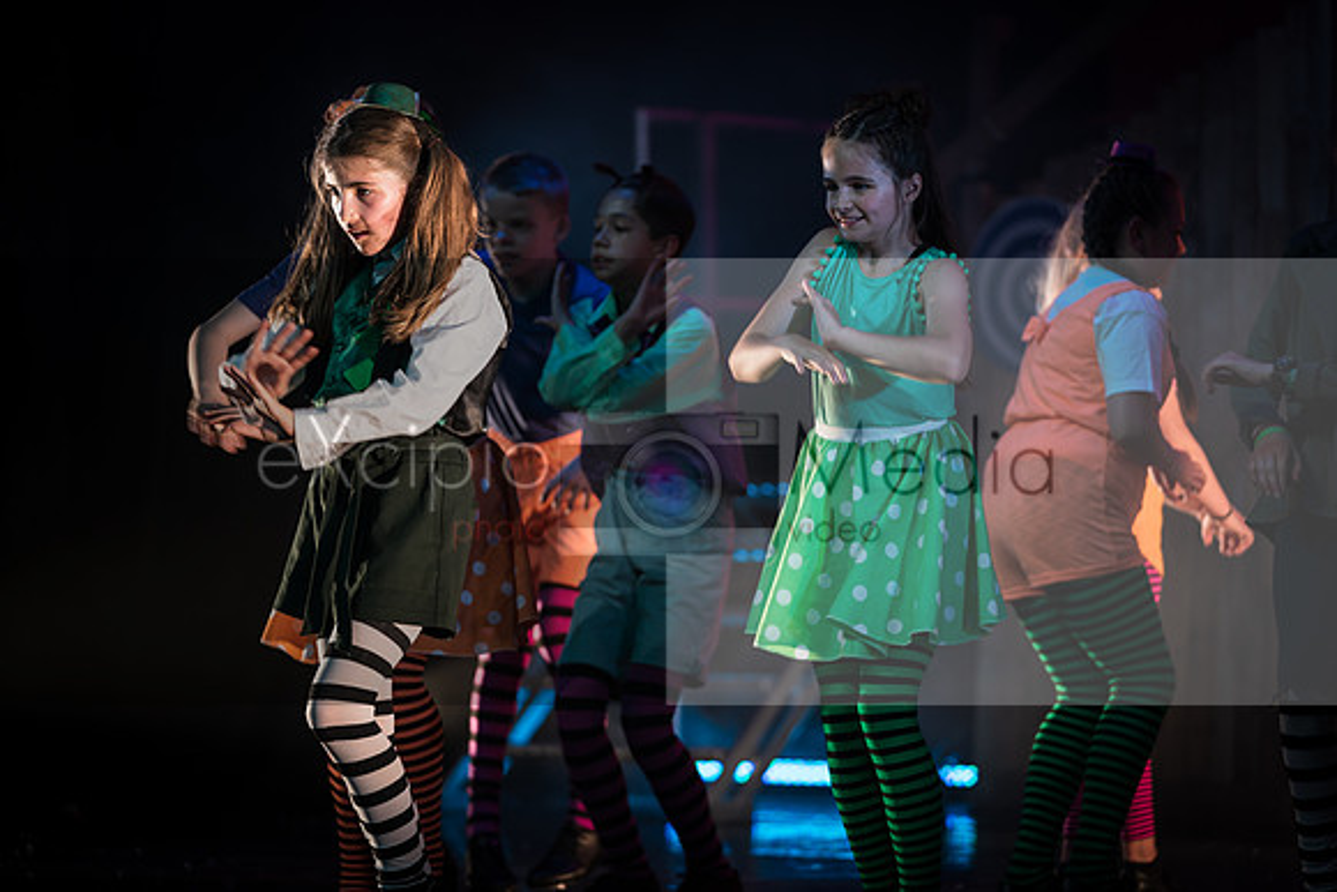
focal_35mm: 145
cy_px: 450
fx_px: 5375
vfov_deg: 9.5
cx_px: 711
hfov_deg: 14.2
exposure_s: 1/160
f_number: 2.8
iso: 250
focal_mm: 136
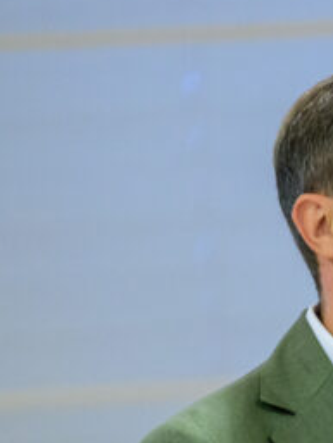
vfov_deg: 2.6
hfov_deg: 1.9
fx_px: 9817
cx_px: 856
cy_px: 494
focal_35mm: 766
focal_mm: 200
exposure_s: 1/125
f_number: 2.8
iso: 1600
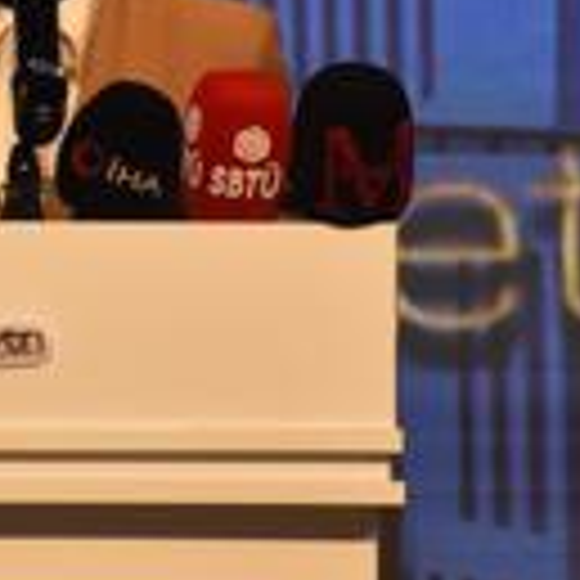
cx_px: -16
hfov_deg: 2.4
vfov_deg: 2.4
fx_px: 13781
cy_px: -22
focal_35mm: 727
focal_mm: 140
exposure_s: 1/250
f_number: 5.6
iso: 1600
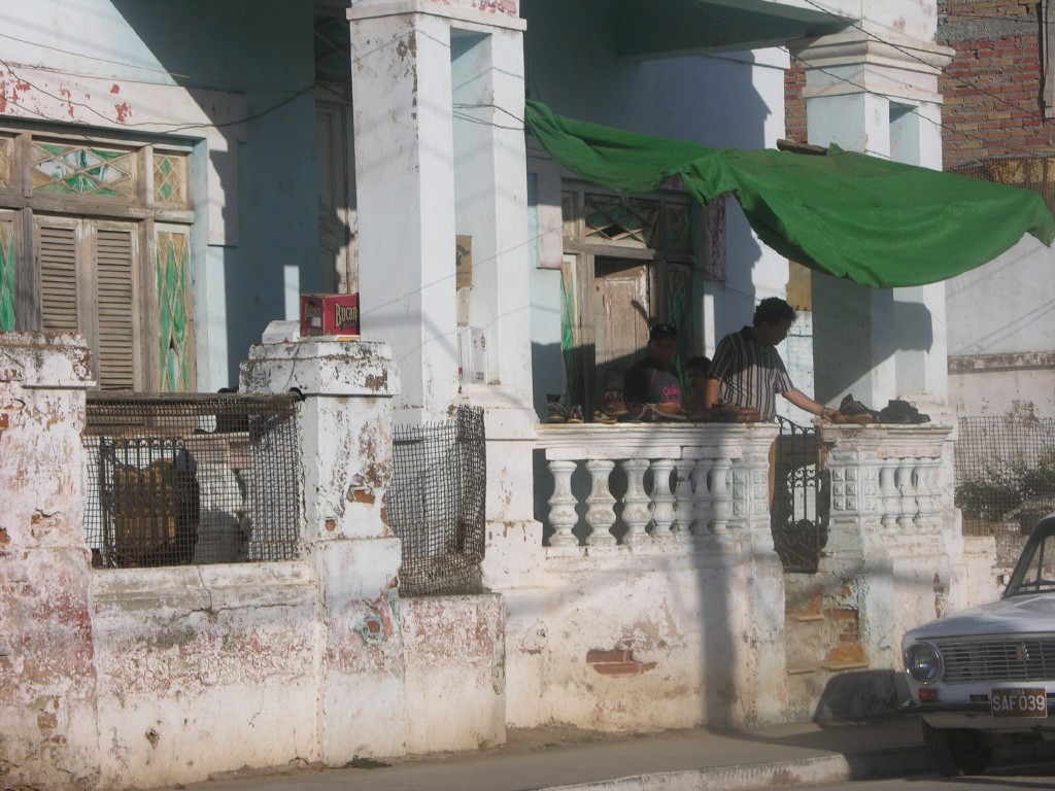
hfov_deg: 16.4
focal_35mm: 120
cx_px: 528
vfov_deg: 12.3
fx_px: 3657
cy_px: 396
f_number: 6.7
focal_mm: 29.5
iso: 50
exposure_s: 1/420
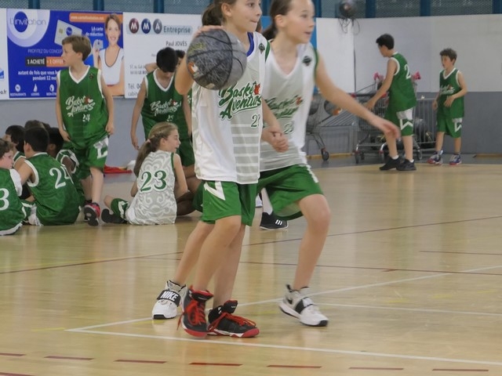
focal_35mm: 156
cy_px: 188
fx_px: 2262
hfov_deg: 12.7
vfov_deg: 9.5
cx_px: 251
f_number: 2.8
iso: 800
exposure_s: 1/125
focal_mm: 26.4
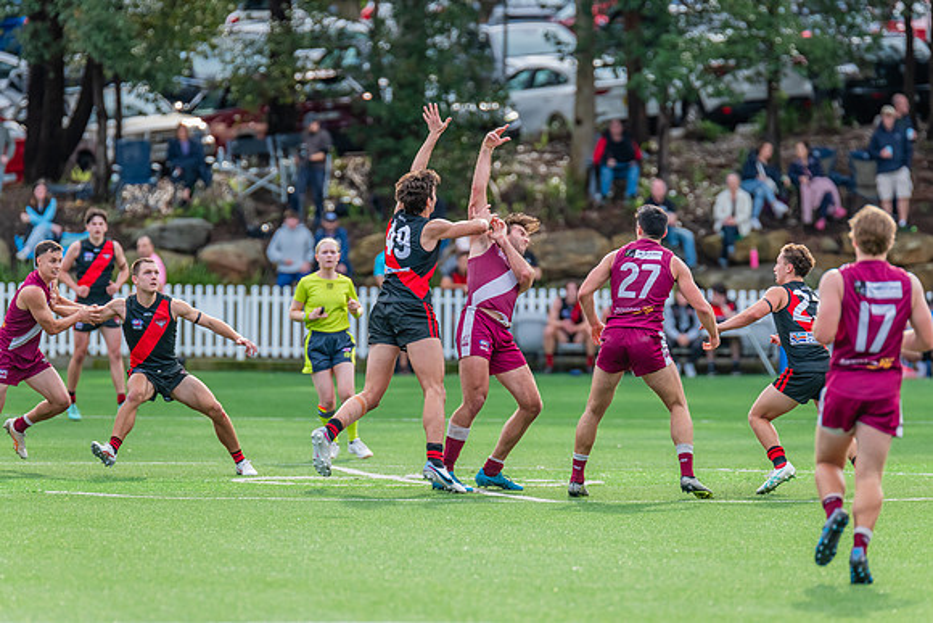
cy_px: 312
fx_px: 9853
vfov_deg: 3.6
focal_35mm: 380
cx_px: 466
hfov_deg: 5.4
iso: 800
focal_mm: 380
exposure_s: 1/1250
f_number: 5
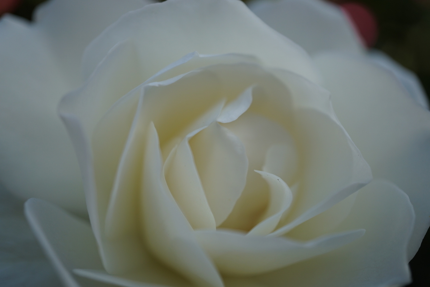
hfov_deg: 43.6
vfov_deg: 29.9
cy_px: 144
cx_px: 215
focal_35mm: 45
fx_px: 537
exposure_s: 1/800
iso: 100
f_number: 3.5
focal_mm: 30
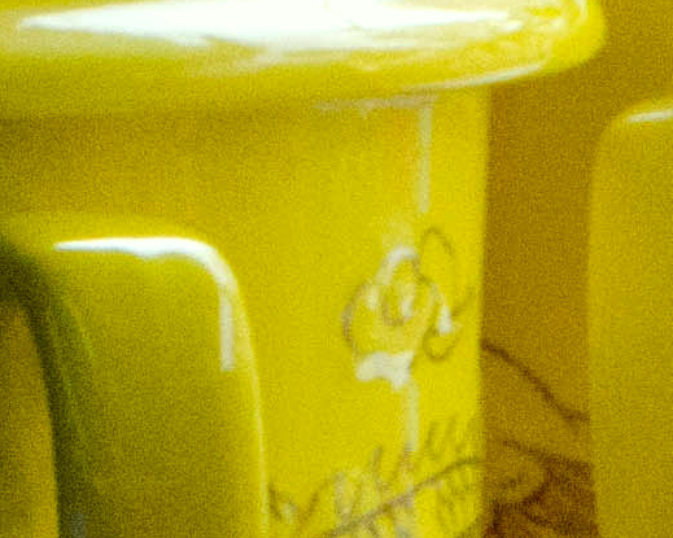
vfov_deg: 2.1
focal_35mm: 733
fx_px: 14606
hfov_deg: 2.6
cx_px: -178
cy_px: 306
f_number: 18
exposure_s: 1/60
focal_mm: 55
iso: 2000
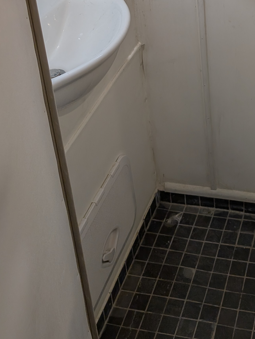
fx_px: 559
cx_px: 260
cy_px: -51
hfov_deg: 24.4
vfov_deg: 29.7
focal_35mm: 57
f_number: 1.68
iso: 62
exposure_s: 1/52.7
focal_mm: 6.9
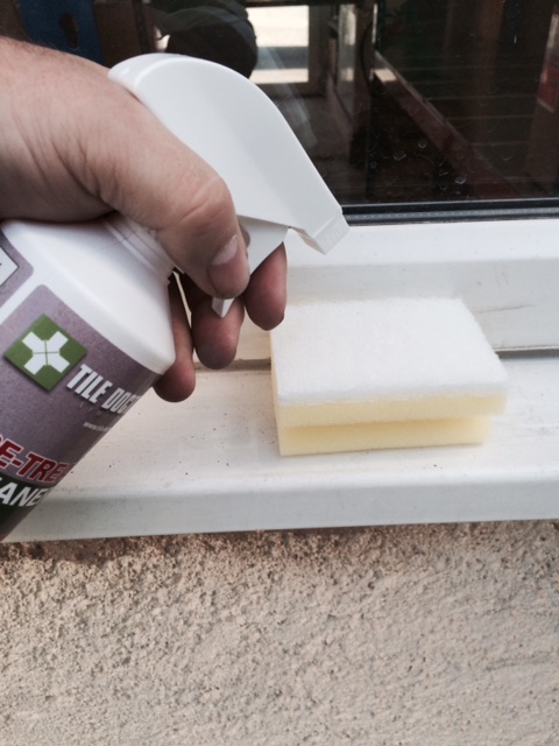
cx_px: 280
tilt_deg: -36.3
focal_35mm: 29
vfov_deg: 61.7
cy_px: 373
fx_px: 624
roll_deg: +2.3
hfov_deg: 48.2
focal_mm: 4.15
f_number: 2.2
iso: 32
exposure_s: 1/339
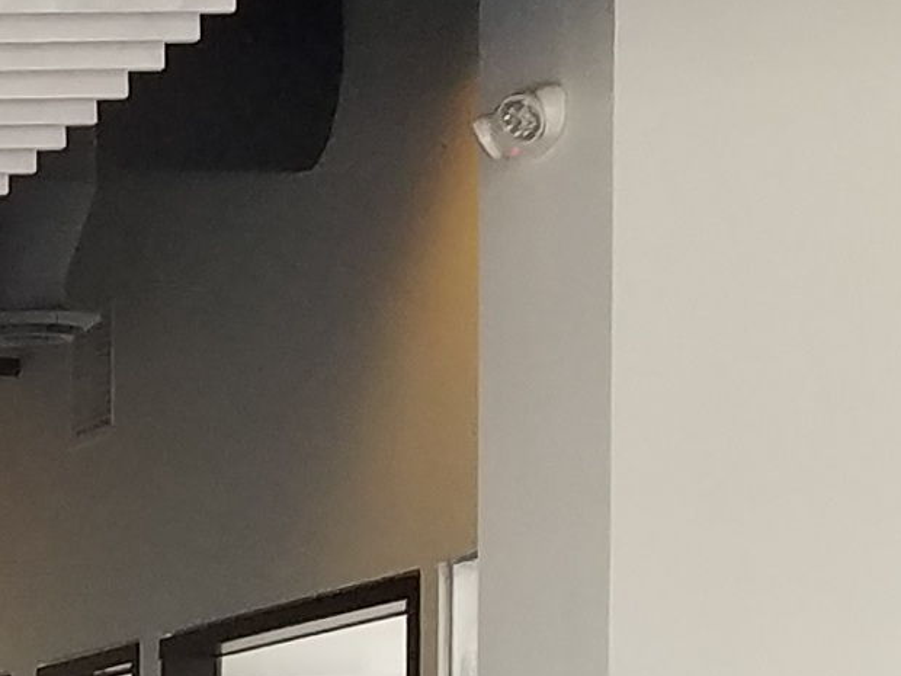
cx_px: -1070
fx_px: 4399
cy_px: 1298
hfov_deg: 10.5
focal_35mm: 169
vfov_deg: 8.4
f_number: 1.7
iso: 125
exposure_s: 1/60
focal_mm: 4.2
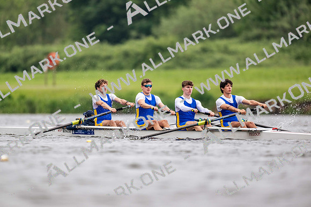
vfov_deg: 2.3
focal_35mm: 600
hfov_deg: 3.4
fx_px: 5184
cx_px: 156
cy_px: 104
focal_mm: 600
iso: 1100
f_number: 4
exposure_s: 1/2000
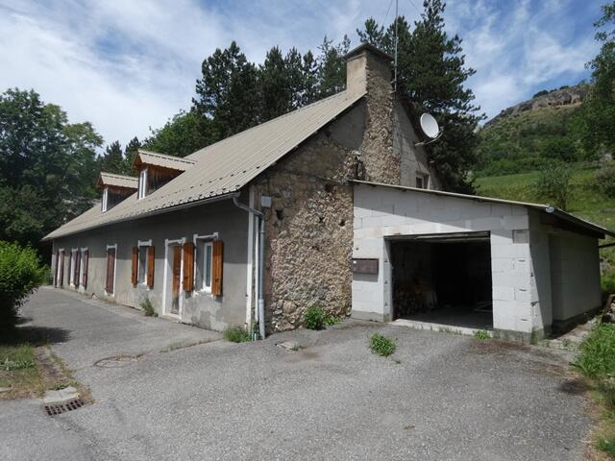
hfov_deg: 81.7
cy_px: 230
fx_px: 355
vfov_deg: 66.0
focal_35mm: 20
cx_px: 308
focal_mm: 3.6
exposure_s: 1/1000
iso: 80
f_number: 3.5
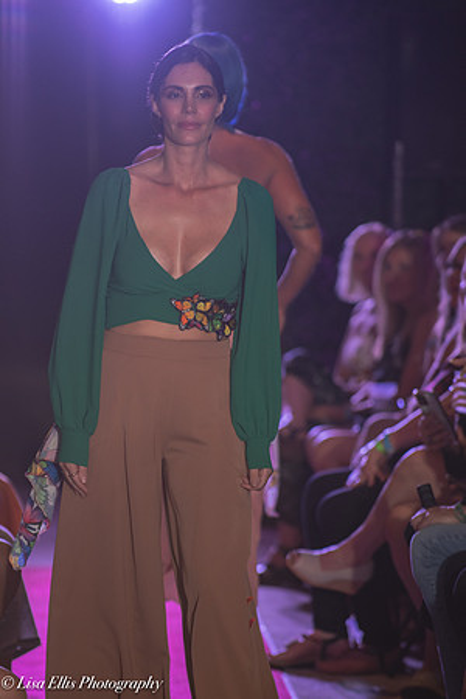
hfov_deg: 5.7
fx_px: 4660
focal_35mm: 240
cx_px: 233
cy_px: 350
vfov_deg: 8.6
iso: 800
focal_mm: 200
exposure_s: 1/250
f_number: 4.5
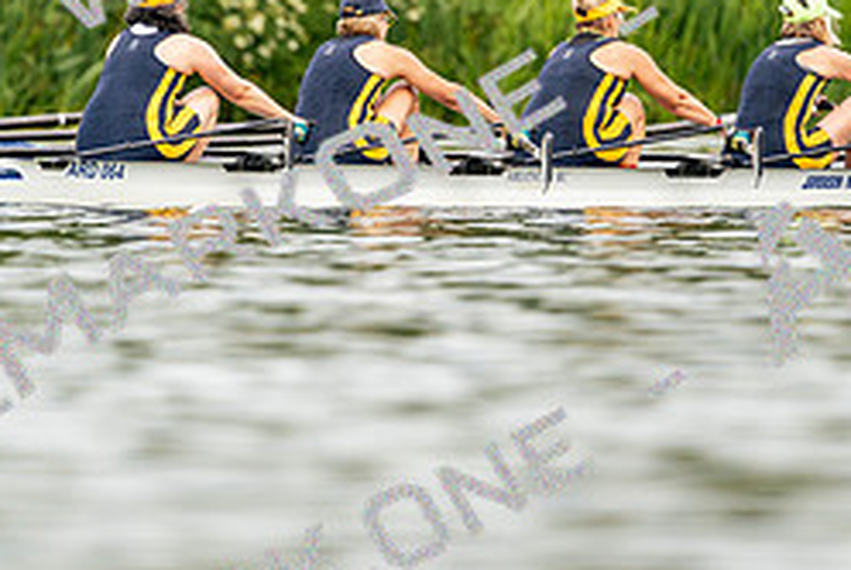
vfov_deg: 1.0
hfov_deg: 1.5
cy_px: 39
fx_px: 33157
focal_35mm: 1401
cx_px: 463
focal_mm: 600
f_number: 6.3
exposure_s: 1/2000
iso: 400
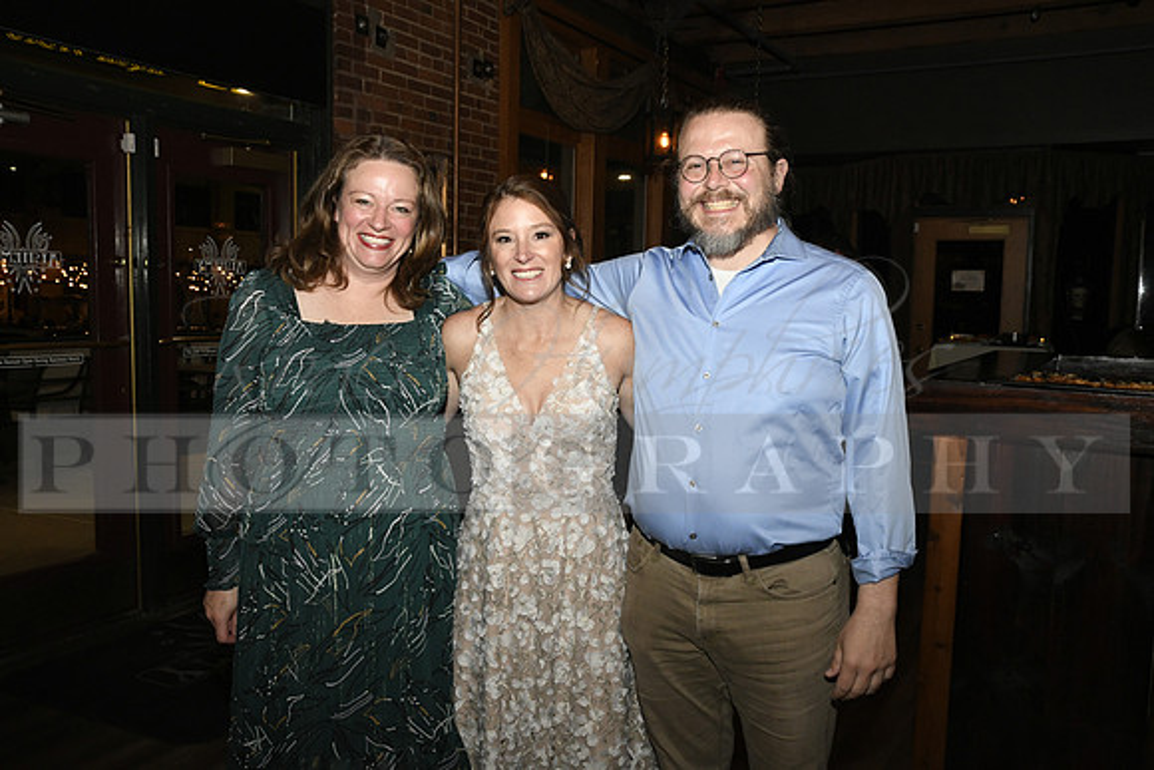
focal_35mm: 32
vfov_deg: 41.1
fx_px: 1026
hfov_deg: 58.7
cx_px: 577
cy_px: 385
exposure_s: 1/60
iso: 6400
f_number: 11
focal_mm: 32
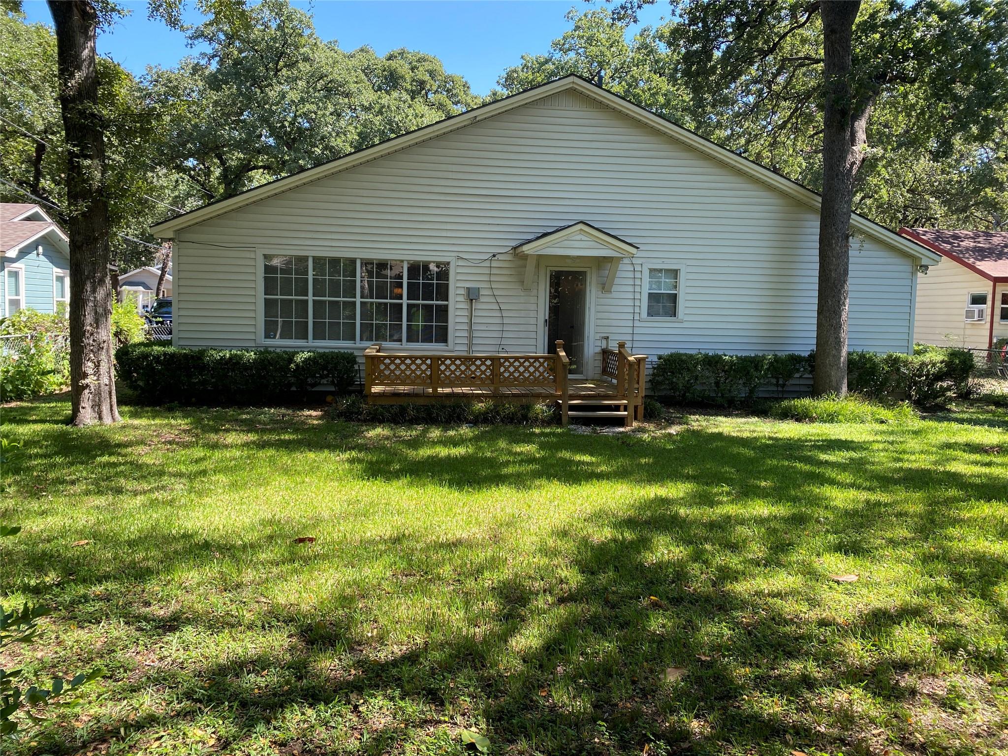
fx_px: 757
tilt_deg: -3.8
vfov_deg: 53.1
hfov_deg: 67.3
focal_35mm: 26
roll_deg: -1.5
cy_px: 378
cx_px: 504
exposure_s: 1/397
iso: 32
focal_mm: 4.25
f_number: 1.8
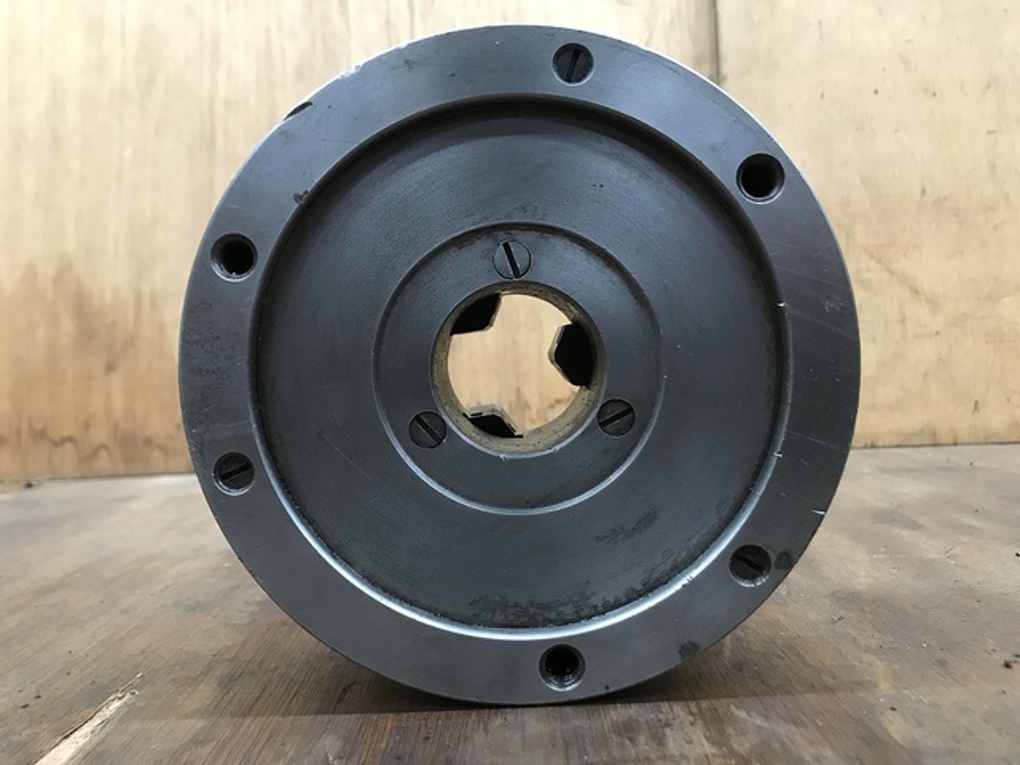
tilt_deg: -3.0
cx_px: 510
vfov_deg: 49.7
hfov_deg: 63.4
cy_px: 382
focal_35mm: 28
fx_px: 825
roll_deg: +1.6
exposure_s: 1/15
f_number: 1.8
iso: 100
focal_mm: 3.99
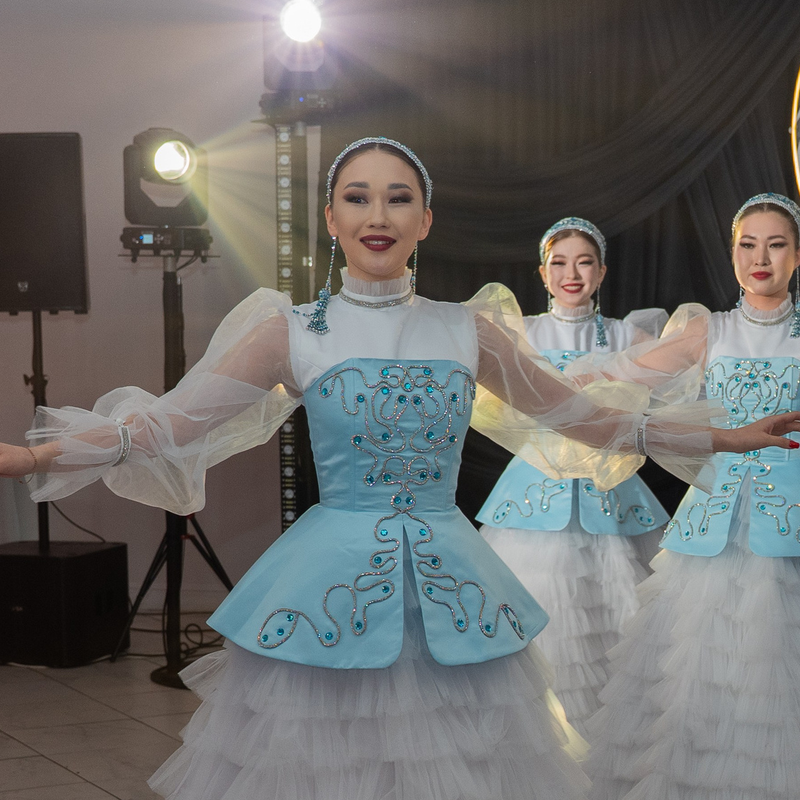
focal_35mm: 80
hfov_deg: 21.4
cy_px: 531
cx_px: 633
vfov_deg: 21.6
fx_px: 2092
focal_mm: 28
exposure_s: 1/200
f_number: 3.5
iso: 800
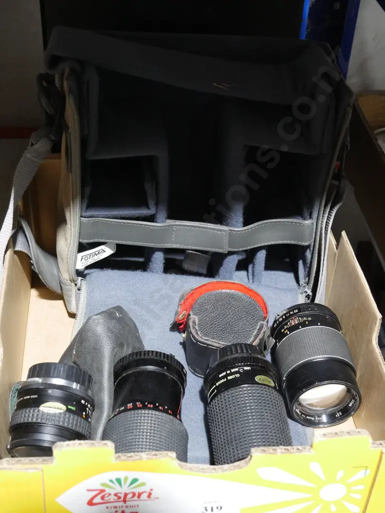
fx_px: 800
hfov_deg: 27.1
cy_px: 256
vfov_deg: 35.5
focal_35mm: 54
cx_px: 192
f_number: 5.3
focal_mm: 27
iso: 3200
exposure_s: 1/60
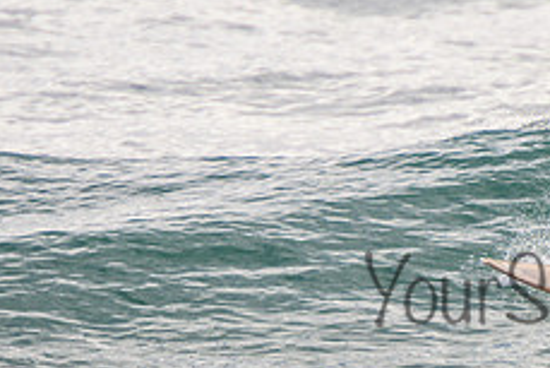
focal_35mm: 1396
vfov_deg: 1.0
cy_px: 285
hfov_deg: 1.5
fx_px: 21340
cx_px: 372
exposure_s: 1/2000
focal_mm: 400
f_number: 5.6
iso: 250
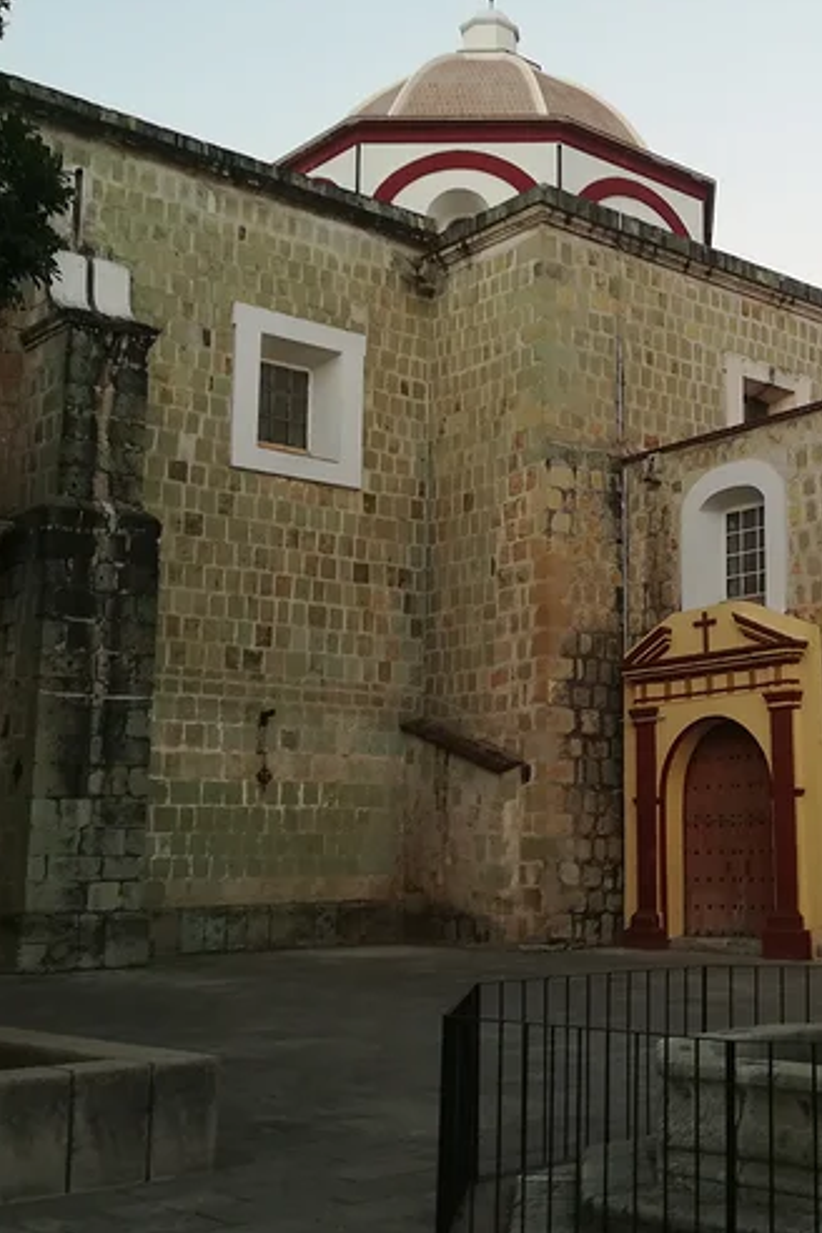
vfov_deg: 44.5
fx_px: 1507
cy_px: 564
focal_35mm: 44
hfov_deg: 29.5
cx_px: 707
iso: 100
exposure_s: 1/30
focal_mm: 3.83
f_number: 2.2
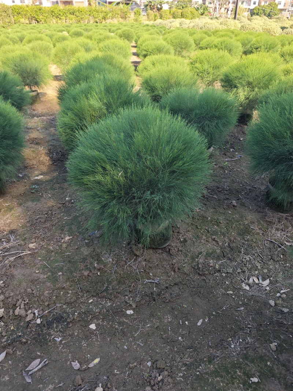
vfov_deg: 73.9
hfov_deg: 58.9
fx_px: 260
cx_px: 146
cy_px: 196
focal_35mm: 23
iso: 50
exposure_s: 1/630
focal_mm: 6.55
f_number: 1.6
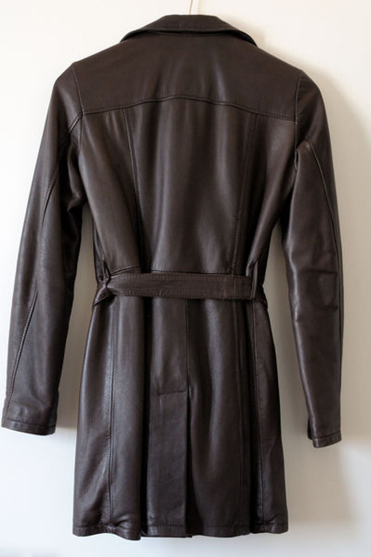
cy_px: 278
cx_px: 186
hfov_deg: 25.7
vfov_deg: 37.9
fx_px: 813
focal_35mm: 52
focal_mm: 35
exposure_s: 1/60
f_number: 4
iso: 1000
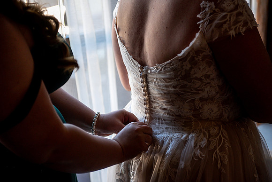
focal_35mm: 70
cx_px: 136
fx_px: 529
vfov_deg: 19.5
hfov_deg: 28.8
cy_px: 91
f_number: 2.8
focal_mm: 70
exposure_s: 1/250
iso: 1000
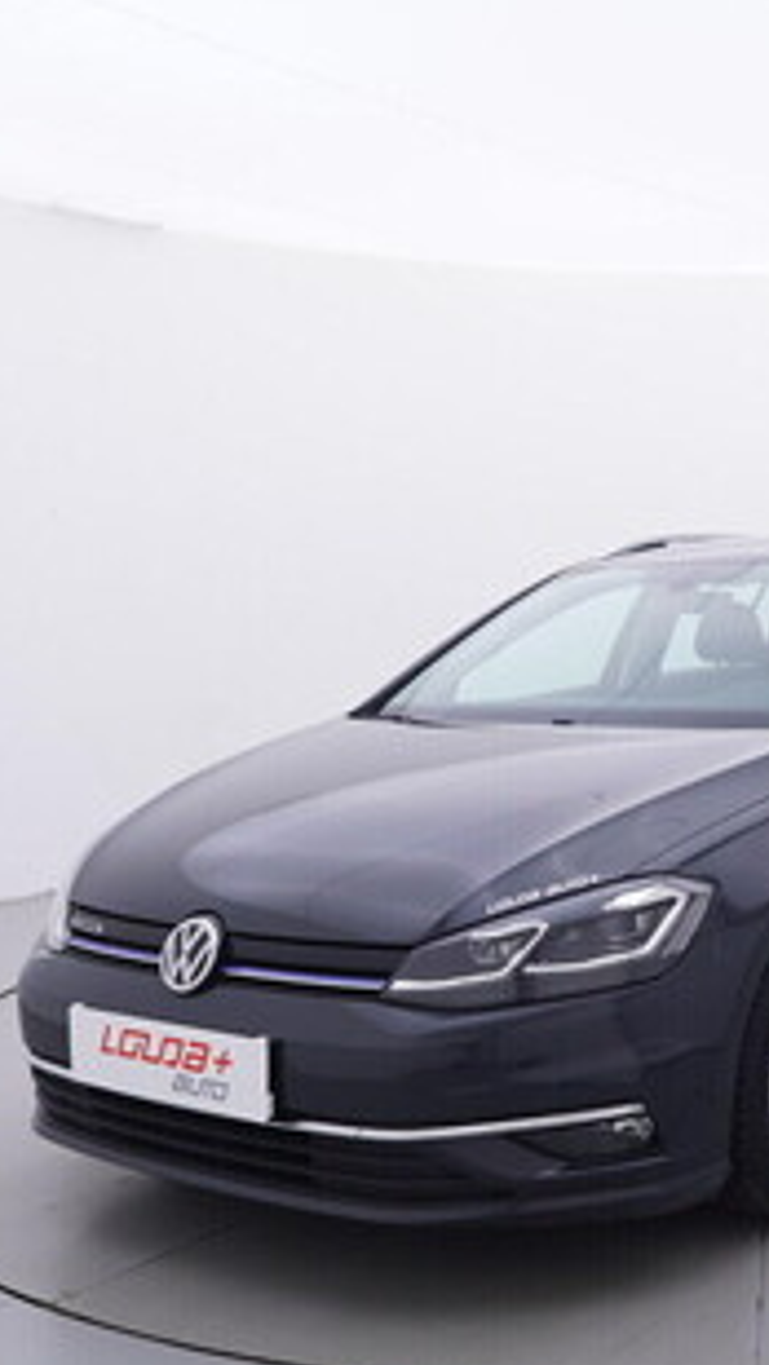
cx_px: 776
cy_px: 789
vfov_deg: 48.2
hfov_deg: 26.8
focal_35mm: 42
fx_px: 1519
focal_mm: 15
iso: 200
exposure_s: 1/80
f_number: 5
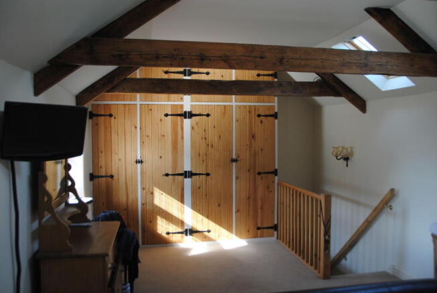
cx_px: 218
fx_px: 365
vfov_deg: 43.8
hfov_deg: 61.8
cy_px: 146
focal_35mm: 30
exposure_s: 1/30
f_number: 3.5
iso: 200
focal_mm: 20
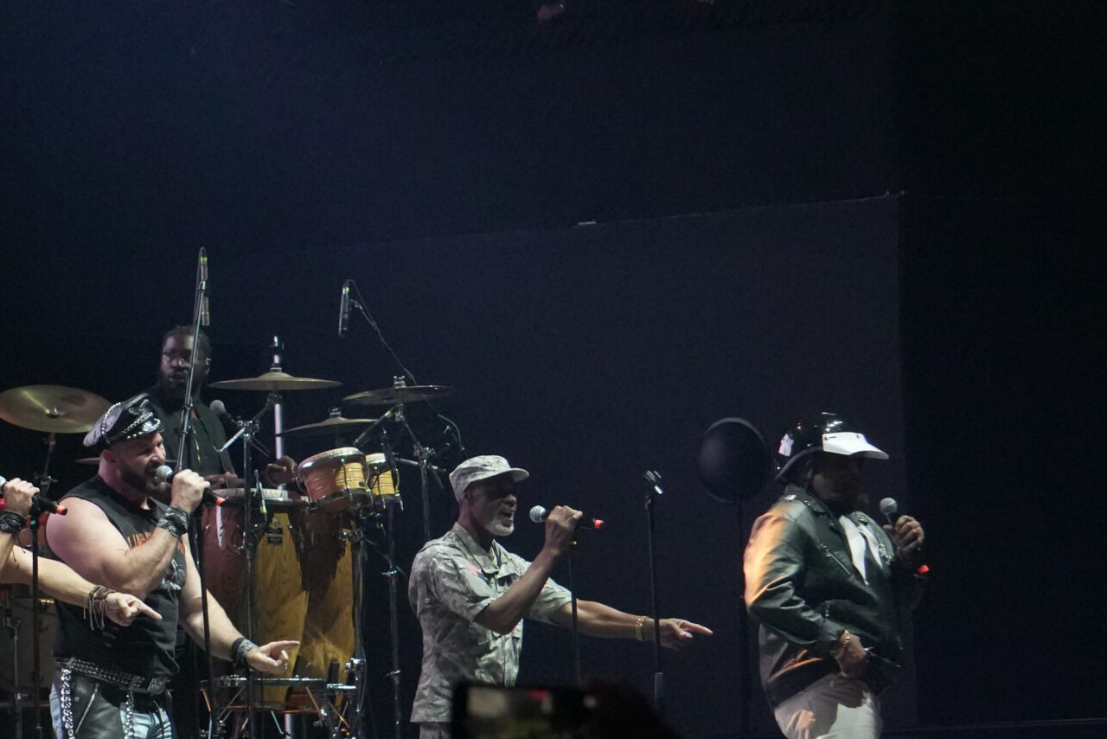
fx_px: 7197
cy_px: 534
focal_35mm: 234
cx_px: 103
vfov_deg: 5.9
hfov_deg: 8.8
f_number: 5
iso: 4000
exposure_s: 1/200
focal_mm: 78
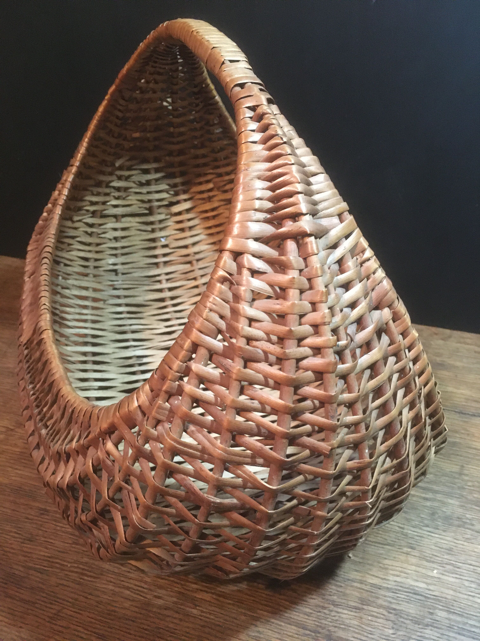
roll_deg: -2.0
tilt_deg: -32.9
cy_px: 320
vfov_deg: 61.7
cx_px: 240
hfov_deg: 48.2
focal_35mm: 29
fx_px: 536
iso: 250
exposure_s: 1/17
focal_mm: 4.15
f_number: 2.2
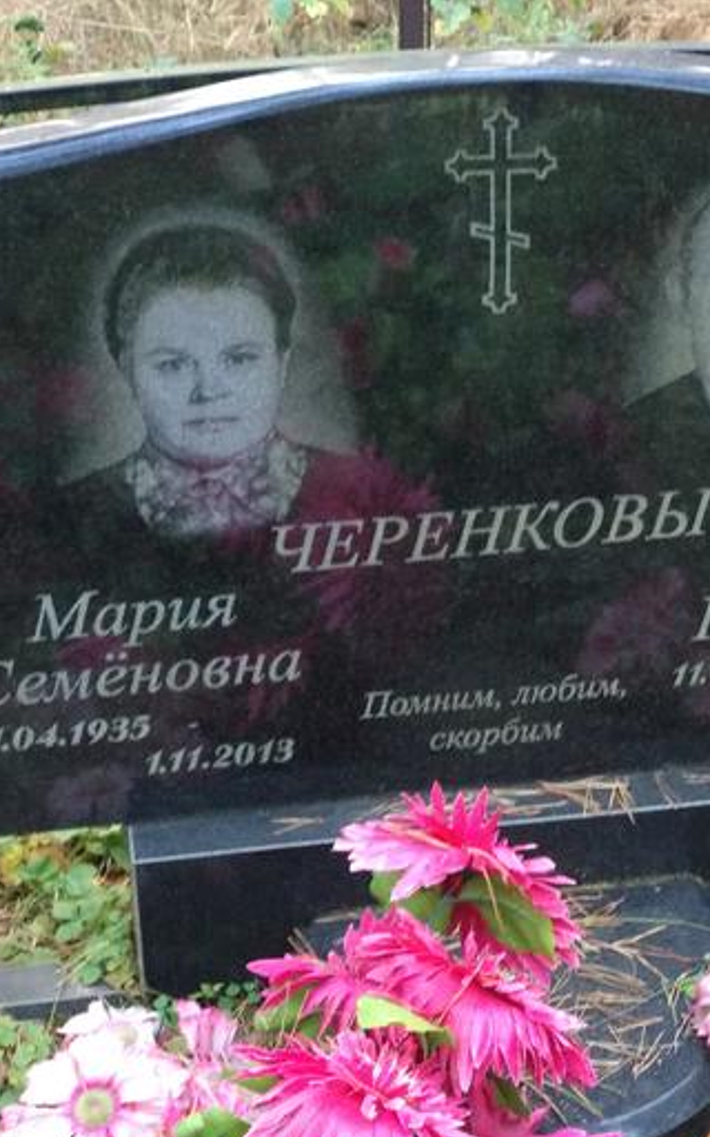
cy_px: 663
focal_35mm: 86
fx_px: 2666
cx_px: 674
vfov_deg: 24.1
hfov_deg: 15.0
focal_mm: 5.99
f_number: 2.6
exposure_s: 1/30
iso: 800
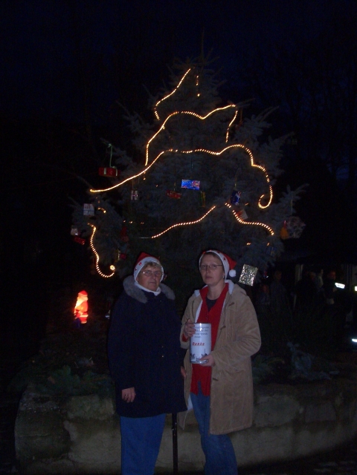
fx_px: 481
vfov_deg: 52.6
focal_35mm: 35
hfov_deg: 40.7
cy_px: 238
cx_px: 178
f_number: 4.3
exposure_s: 1/40
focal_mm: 5.8
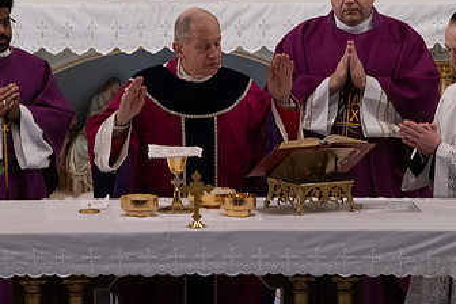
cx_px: 220
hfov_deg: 4.0
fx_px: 6561
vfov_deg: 2.7
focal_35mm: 518
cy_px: 70
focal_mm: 300
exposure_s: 1/100
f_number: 10
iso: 4000
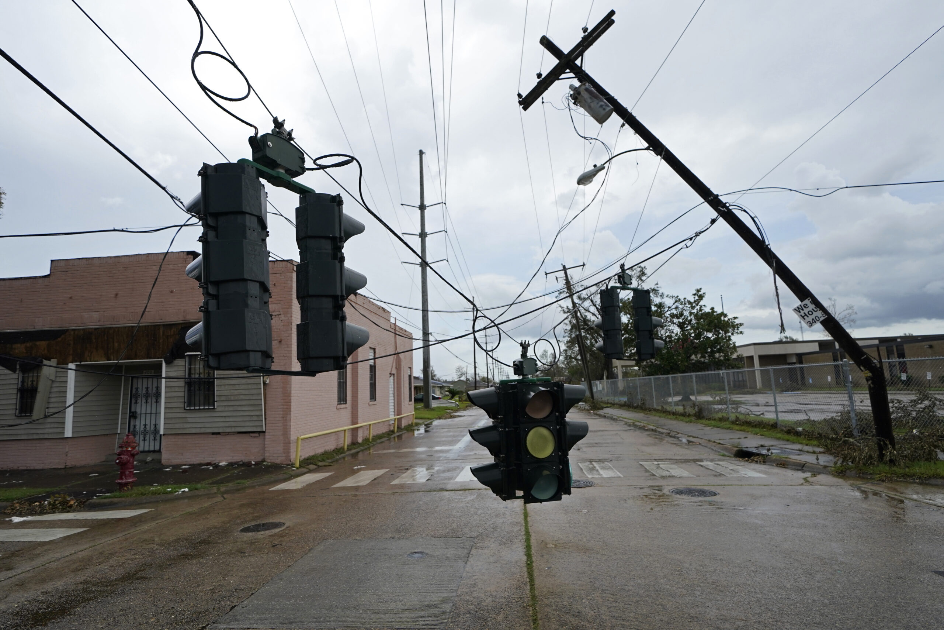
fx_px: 472
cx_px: 472
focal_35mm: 18
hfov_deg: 90.0
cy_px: 315
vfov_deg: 67.4
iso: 640
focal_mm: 18
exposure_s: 1/3200
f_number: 4.5
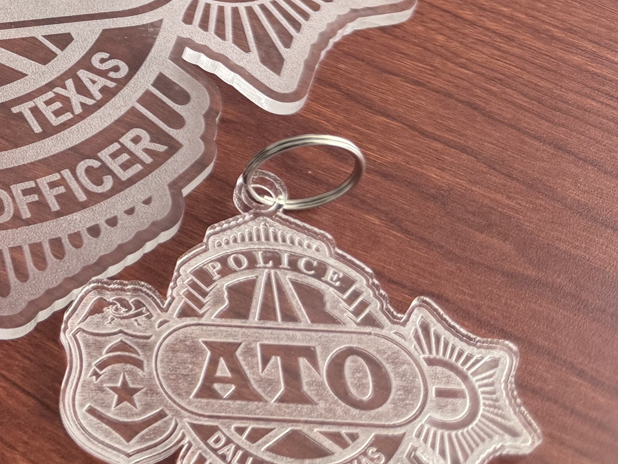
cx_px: -151
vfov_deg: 21.0
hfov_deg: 25.8
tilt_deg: -47.1
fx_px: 1178
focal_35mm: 66
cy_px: -71
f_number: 1.78
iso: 200
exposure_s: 1/95
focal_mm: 6.76
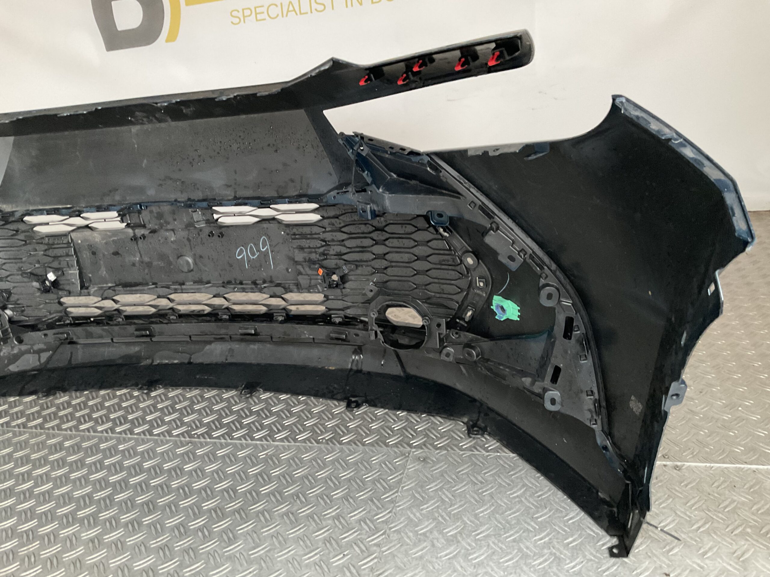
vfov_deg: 48.2
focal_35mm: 29
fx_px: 645
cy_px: 288
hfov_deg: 61.7
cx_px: 385
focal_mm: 3
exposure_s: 1/33
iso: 250
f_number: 1.8
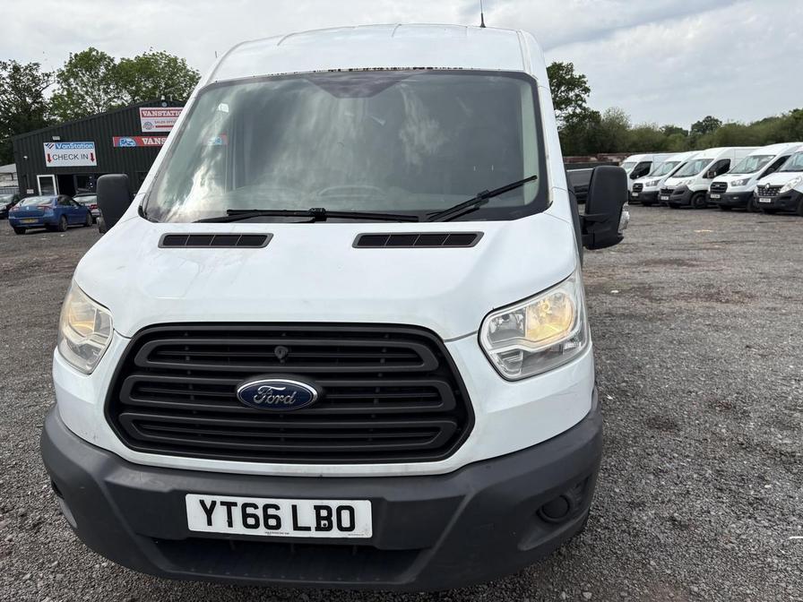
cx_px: 402
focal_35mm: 26
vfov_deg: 53.1
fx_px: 603
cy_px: 301
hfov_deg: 67.3
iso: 50
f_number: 1.6
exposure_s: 1/3831
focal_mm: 5.96
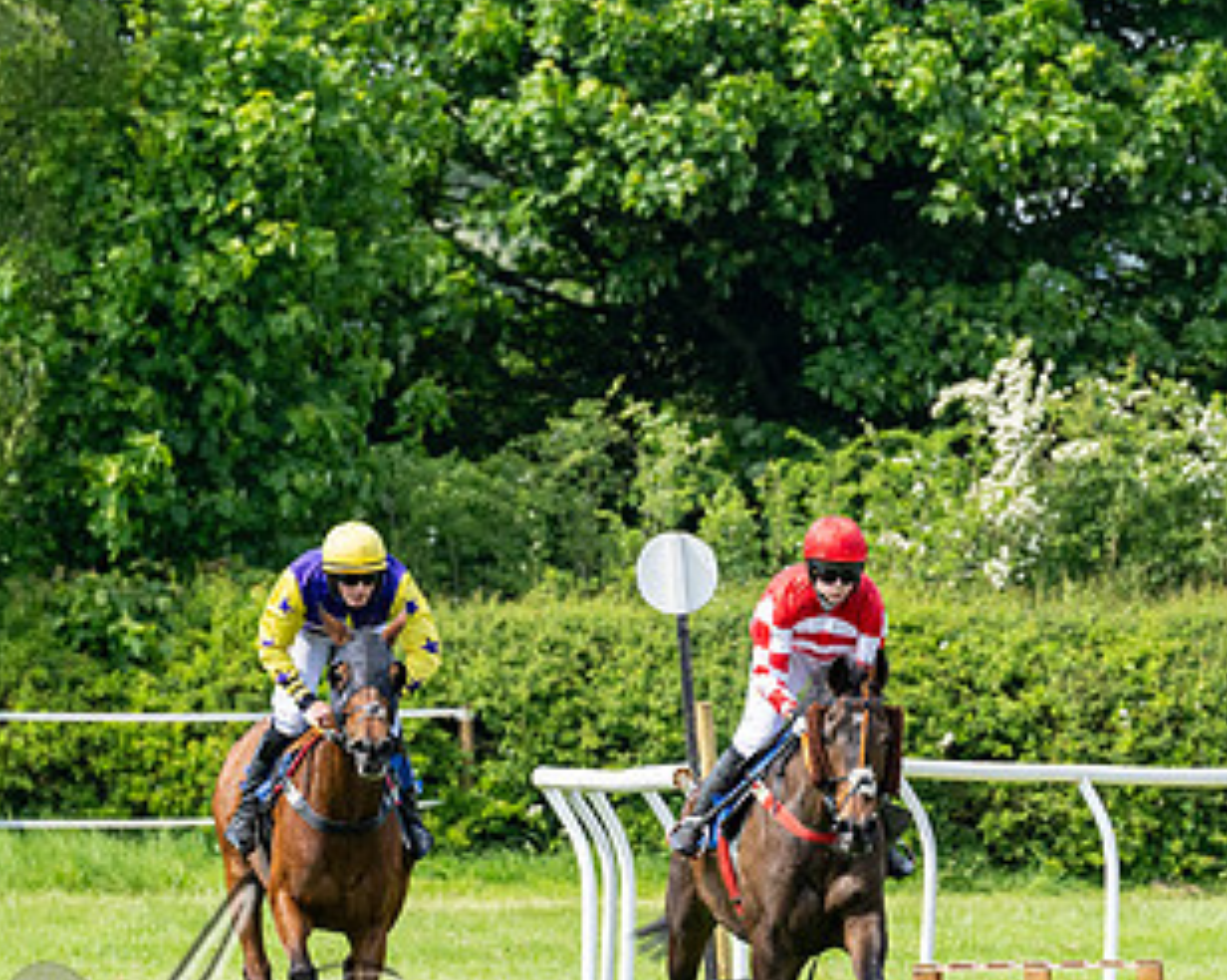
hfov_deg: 3.6
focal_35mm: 538
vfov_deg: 2.9
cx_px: 857
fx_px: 19525
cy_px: 875
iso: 400
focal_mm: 195
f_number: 5
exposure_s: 1/1600
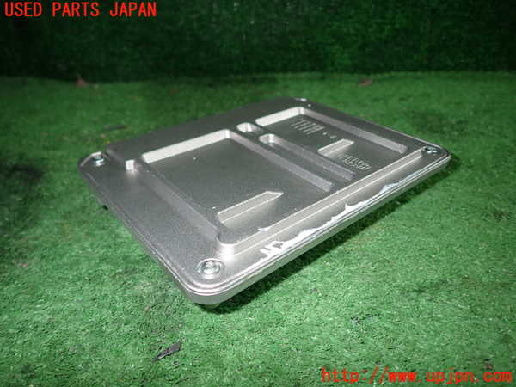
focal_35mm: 25
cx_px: 258
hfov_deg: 69.4
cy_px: 194
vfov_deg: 54.9
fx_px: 373
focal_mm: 4.5
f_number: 5.6
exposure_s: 1/30
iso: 160
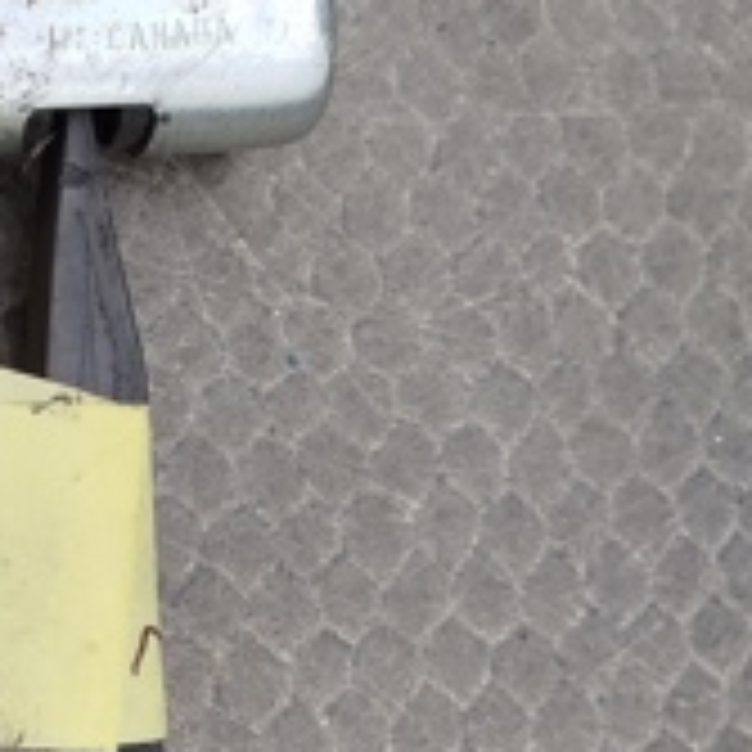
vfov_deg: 28.1
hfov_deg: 26.6
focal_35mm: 61
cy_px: 405
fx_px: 1499
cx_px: -9
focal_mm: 5.31
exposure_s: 1/145
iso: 50
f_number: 1.7
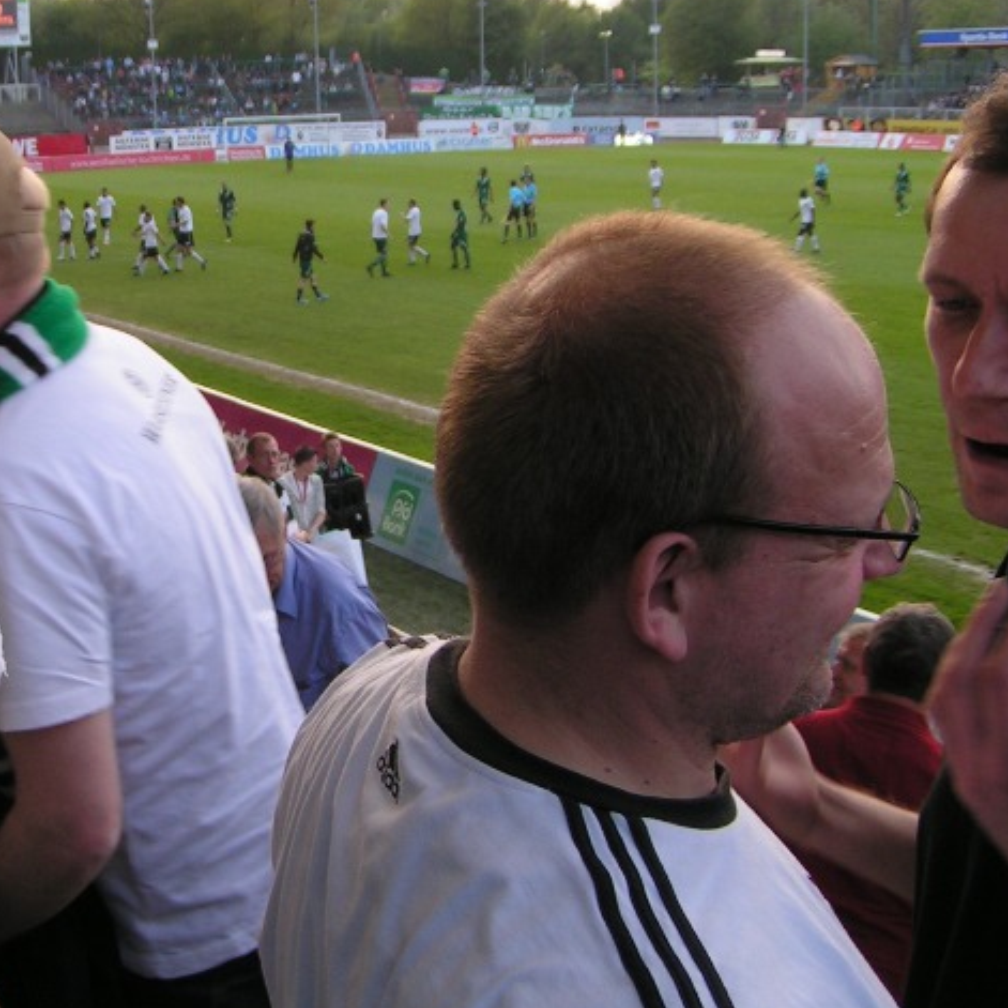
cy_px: 443
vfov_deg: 30.0
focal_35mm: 57
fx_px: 1878
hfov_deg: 29.5
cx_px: 227
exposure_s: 1/80
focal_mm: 5.8
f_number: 4
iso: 50
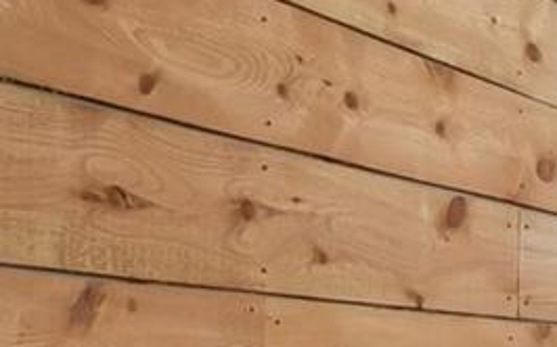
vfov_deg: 13.7
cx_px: 1323
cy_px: 439
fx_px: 1396
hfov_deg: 14.7
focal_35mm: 92
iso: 400
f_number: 8
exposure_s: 1/3.33
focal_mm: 10
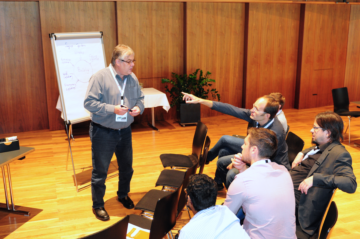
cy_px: 120
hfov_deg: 48.0
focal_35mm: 40
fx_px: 405
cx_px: 180
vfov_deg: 32.9
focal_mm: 27
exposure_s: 1/60
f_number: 2.8
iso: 800
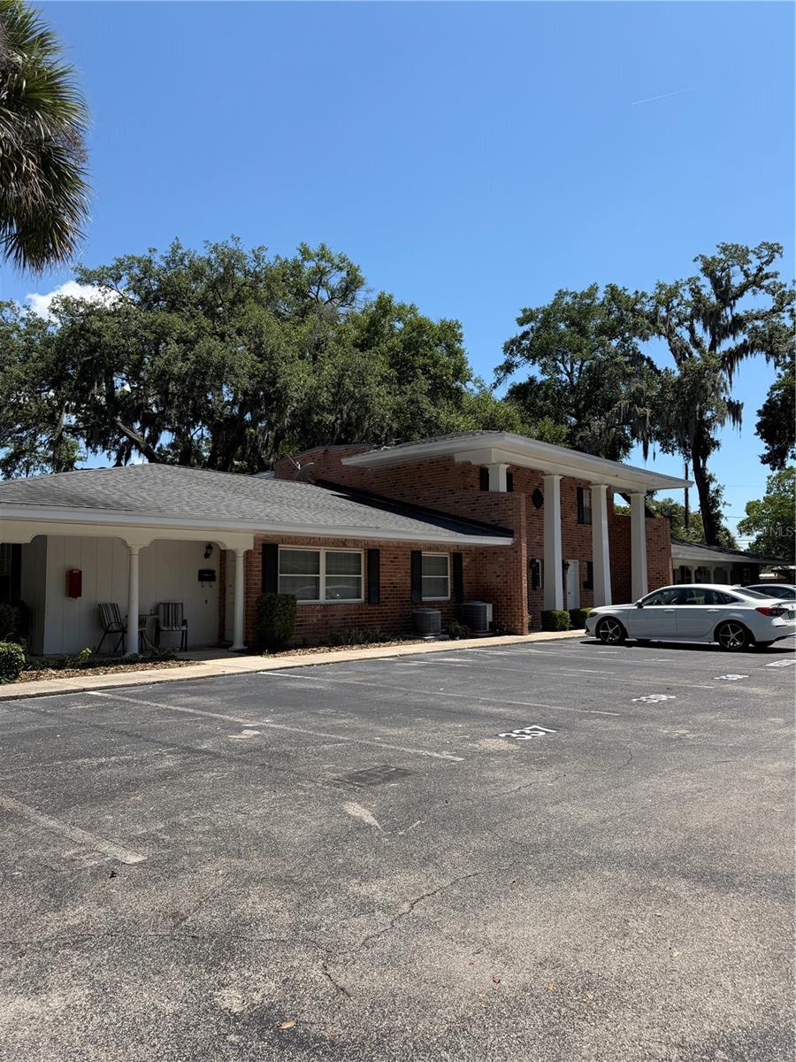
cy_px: 531
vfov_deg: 71.6
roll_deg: +0.7
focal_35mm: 24
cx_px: 398
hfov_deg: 56.8
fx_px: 736
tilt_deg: +6.1
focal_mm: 6.76
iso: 80
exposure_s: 1/4405
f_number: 1.78
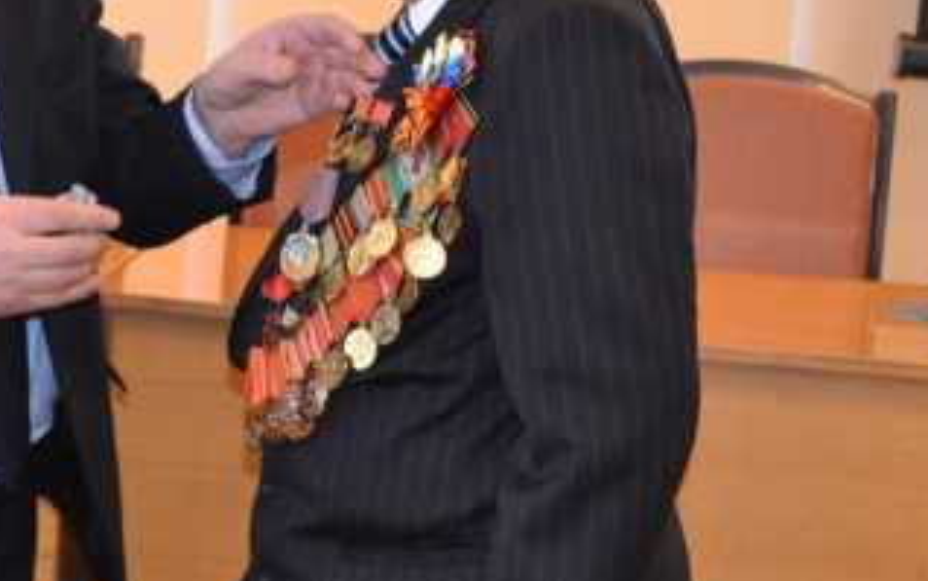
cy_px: 258
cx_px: 216
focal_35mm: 100
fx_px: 2530
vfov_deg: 13.1
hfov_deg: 20.6
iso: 1600
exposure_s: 1/60
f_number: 4
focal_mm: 26
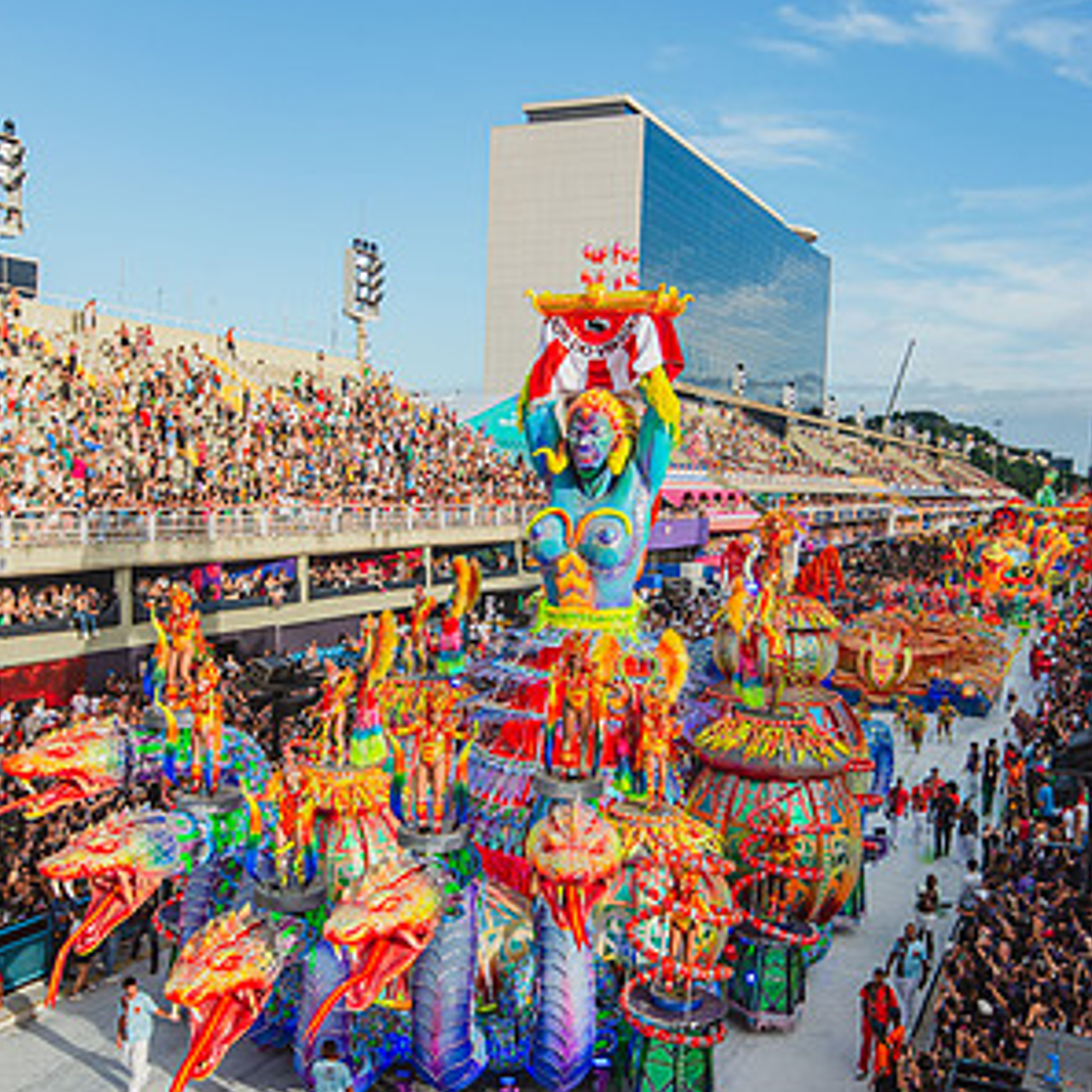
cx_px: 544
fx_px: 1285
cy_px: 585
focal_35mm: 36
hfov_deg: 46.0
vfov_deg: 46.0
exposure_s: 1/1000
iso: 200
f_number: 4
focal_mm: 28
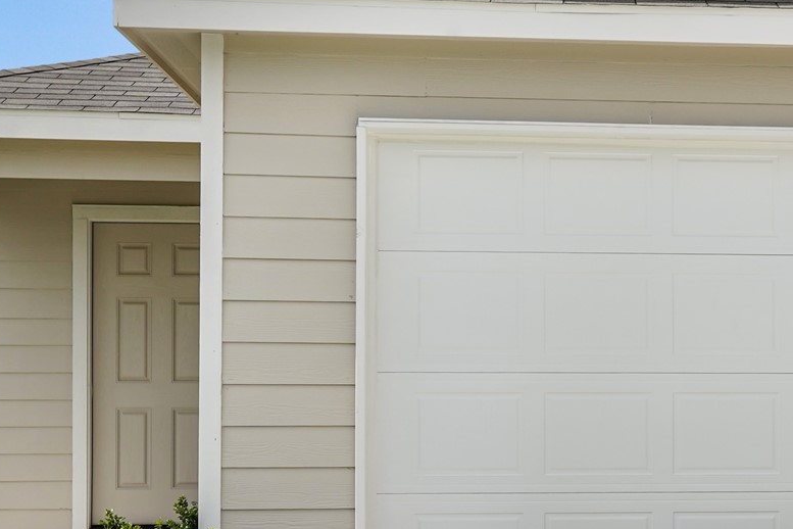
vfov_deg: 16.8
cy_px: 371
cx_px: 766
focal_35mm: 81
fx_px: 1784
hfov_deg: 24.1
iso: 400
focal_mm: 29
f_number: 4
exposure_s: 1/6400
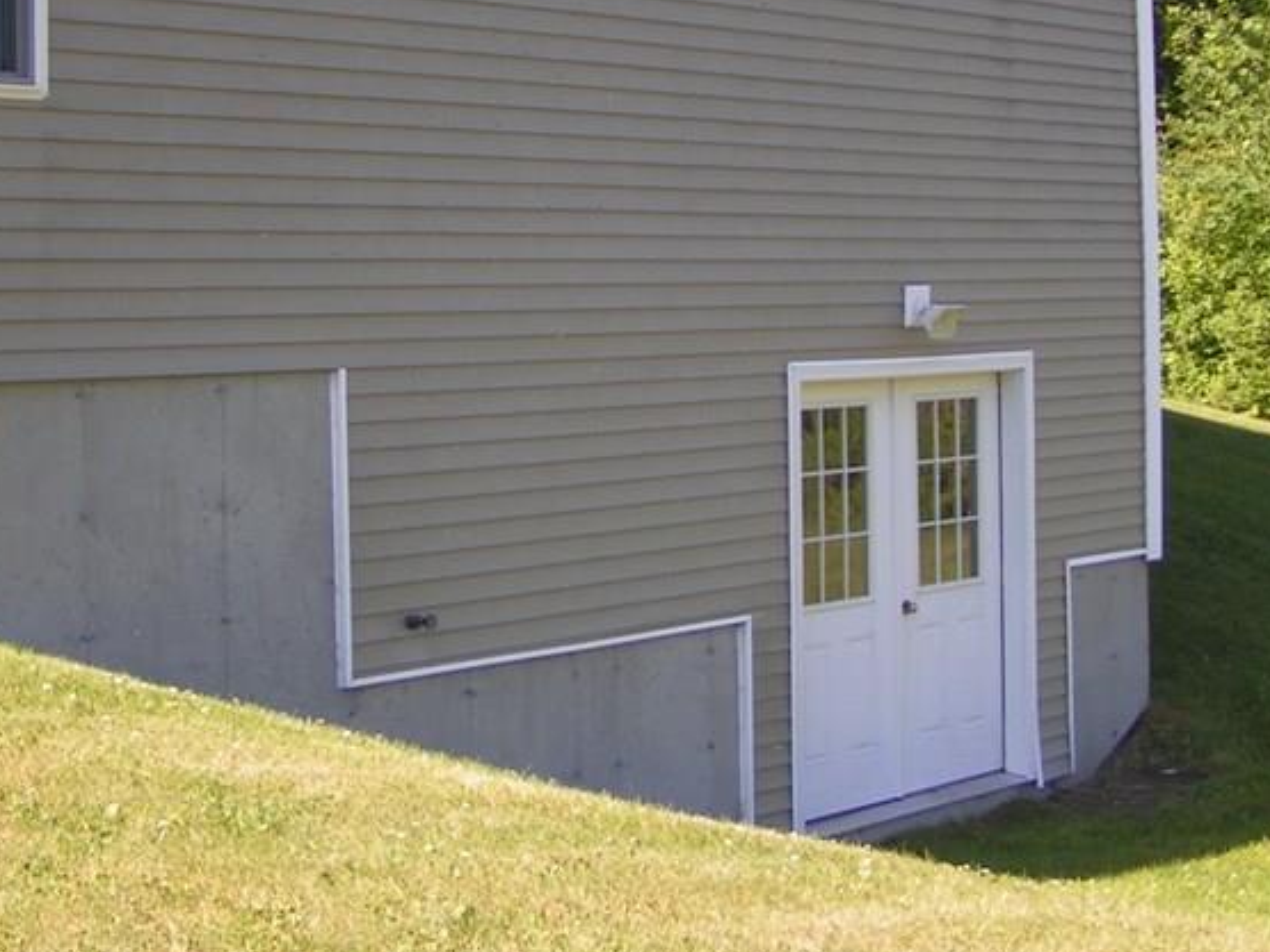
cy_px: 183
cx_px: 532
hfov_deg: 27.7
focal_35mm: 70
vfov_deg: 20.8
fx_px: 2568
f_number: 2.8
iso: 50
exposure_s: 1/400
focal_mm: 5.8
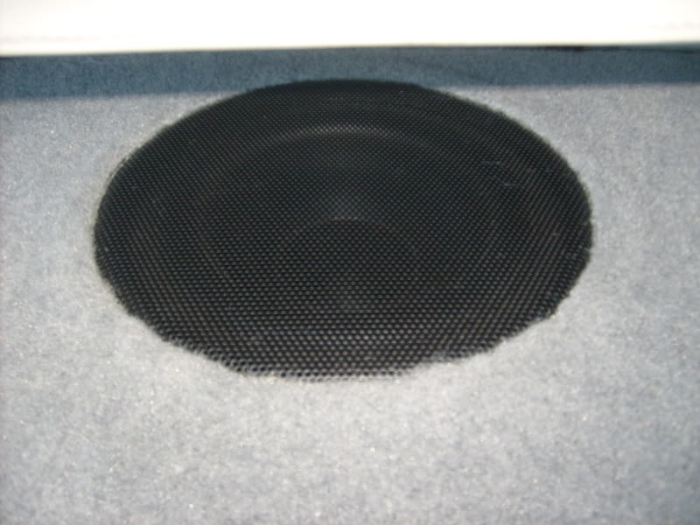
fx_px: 708
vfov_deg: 40.7
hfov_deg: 52.6
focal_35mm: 35
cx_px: 350
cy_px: 262
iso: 100
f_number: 2.8
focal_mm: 5.8
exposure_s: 1/45
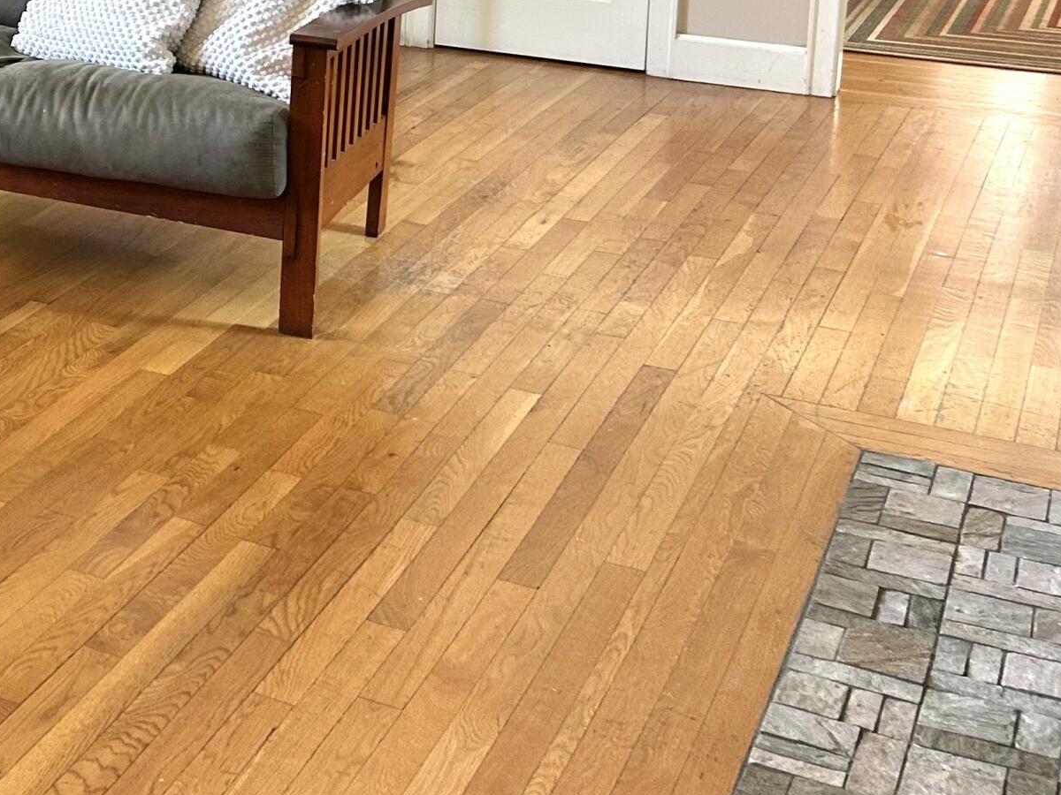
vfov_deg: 21.4
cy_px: -96
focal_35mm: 65
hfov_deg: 27.0
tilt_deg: -8.3
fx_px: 1992
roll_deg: +0.2
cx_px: -151
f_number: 1.5
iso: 80
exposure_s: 1/60
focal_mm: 5.7
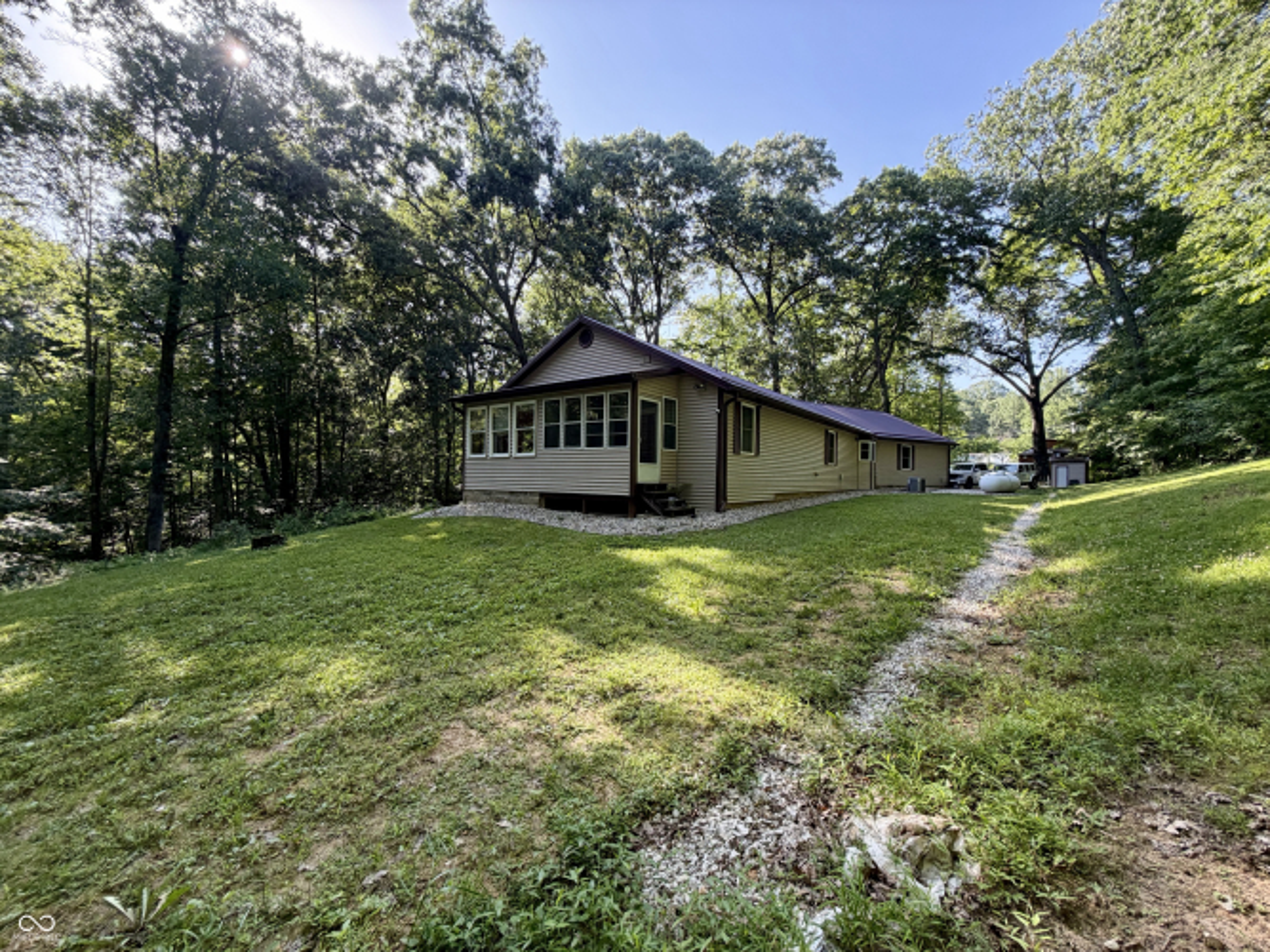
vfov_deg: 85.7
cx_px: 635
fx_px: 514
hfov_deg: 102.1
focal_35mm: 14
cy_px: 476
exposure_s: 1/143
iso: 50
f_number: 2.2
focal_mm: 2.22
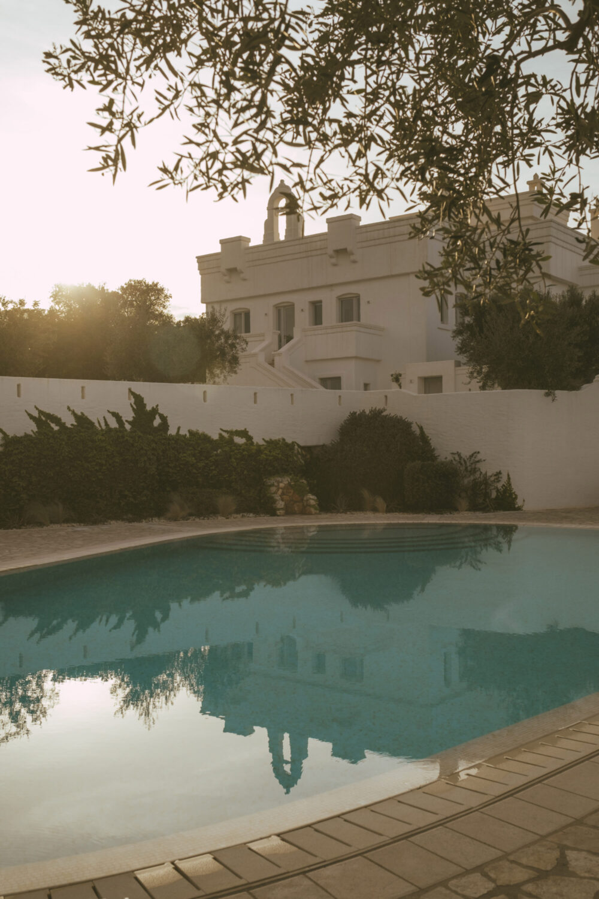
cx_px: 300
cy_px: 450
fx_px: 873
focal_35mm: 35
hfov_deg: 37.9
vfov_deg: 54.4
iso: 200
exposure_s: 1/640
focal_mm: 23
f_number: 5
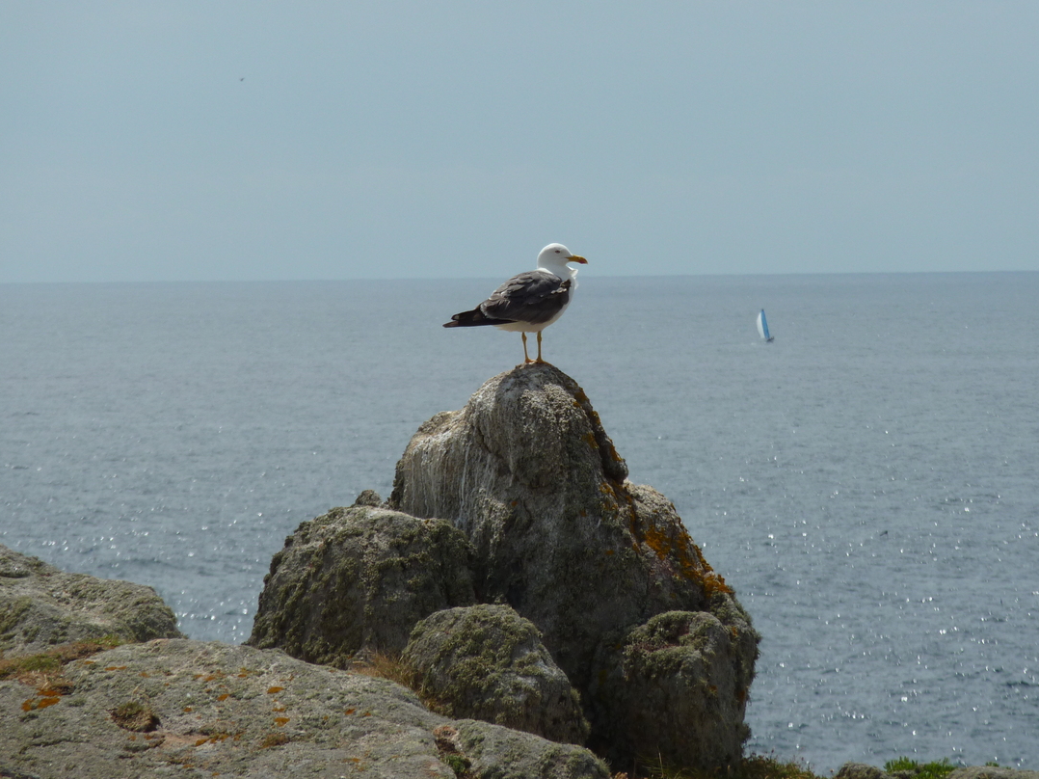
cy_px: 375
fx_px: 10023
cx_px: 523
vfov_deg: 4.4
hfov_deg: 5.9
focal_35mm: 334
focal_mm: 49.2
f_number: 6.3
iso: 80
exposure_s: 1/1000
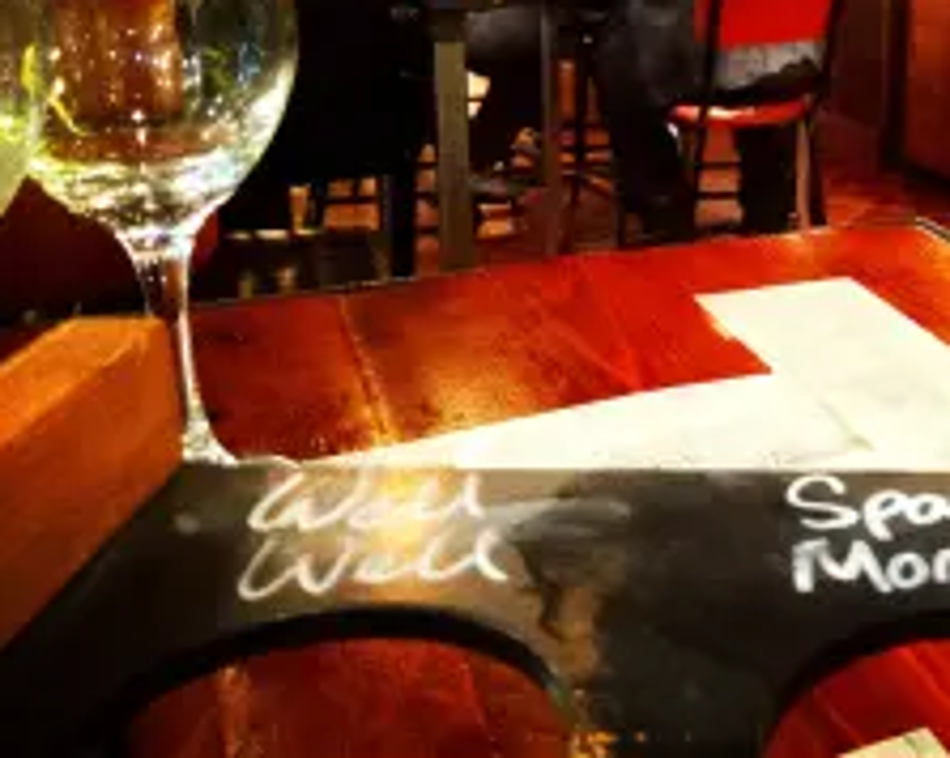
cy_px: 204
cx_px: 848
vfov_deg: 30.4
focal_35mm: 49
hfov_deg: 35.9
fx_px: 1376
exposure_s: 1/12.5
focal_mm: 3.54
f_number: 2
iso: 2526
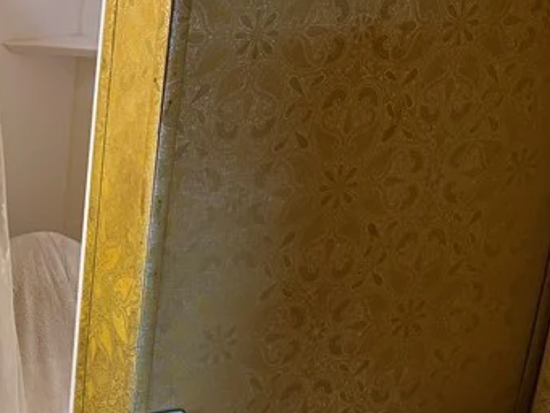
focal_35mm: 72
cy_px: 260
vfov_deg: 20.4
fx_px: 1144
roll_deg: +0.4
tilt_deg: -20.2
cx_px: -145
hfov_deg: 24.0
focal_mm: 6.76
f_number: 1.78
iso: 320
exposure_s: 1/60
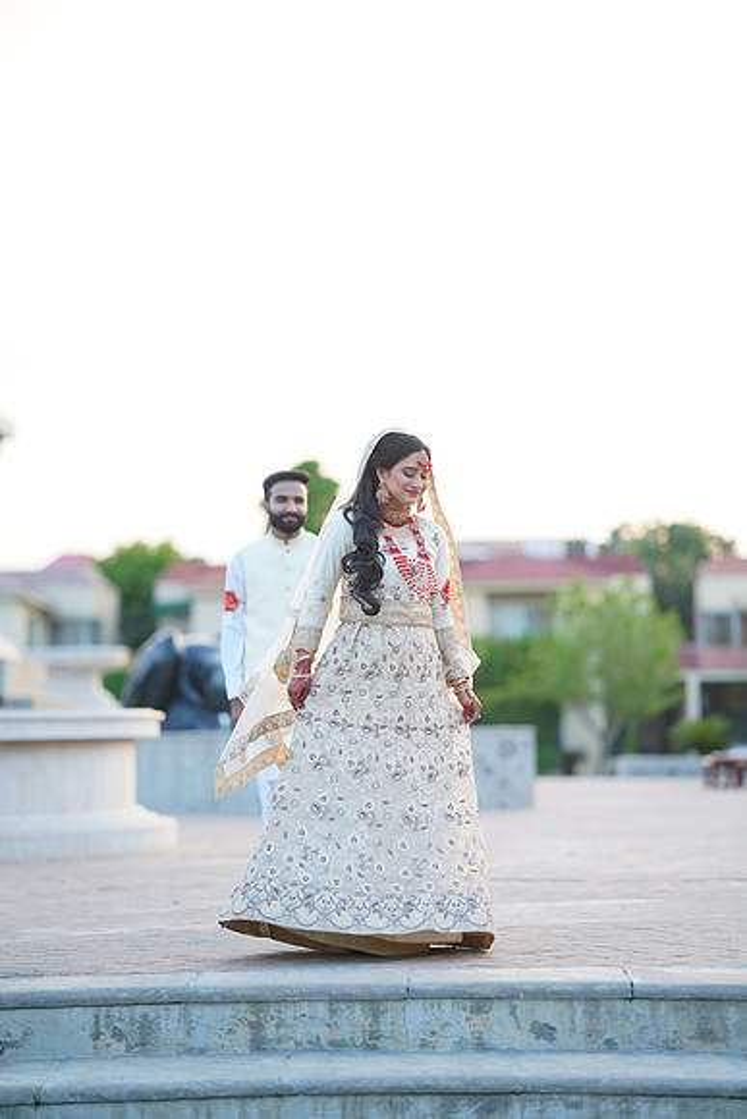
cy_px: 560
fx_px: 2644
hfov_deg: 16.1
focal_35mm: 85
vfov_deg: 23.9
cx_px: 374
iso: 100
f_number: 1.4
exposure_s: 1/400
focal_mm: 85
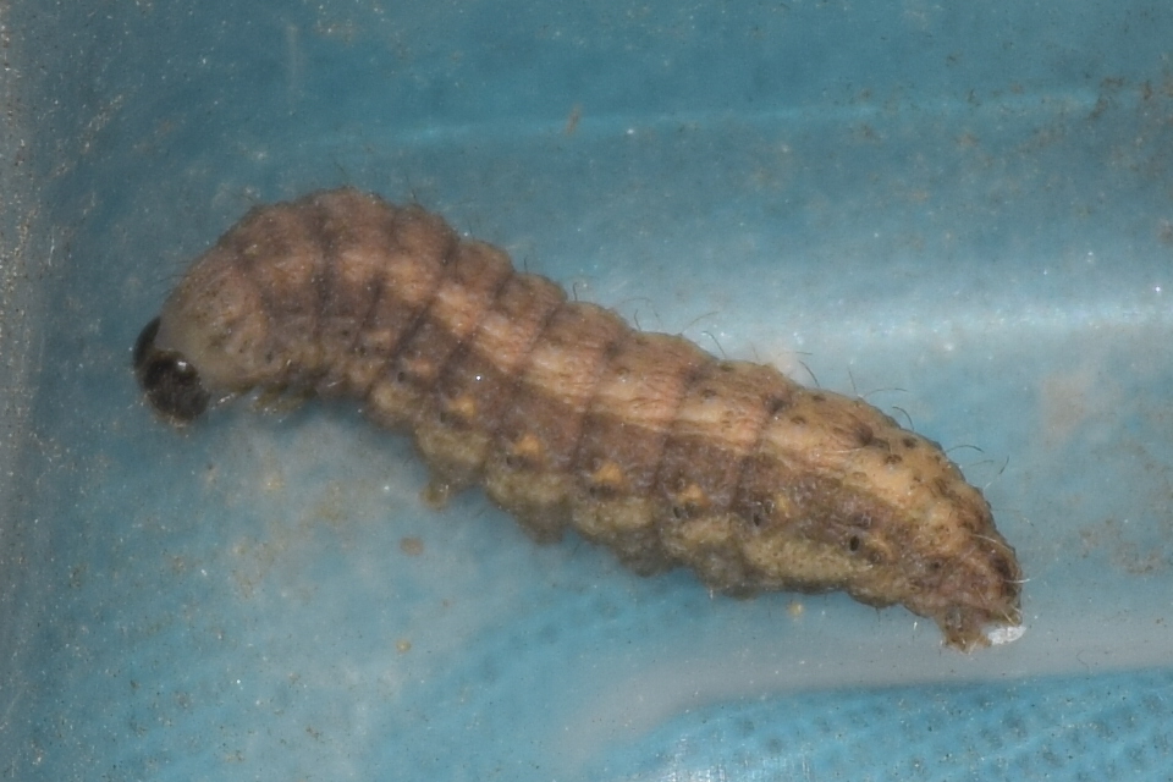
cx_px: 586
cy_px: 391
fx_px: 6842
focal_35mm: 210
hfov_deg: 9.8
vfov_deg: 6.5
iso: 100
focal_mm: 140
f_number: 8
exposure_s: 1/60
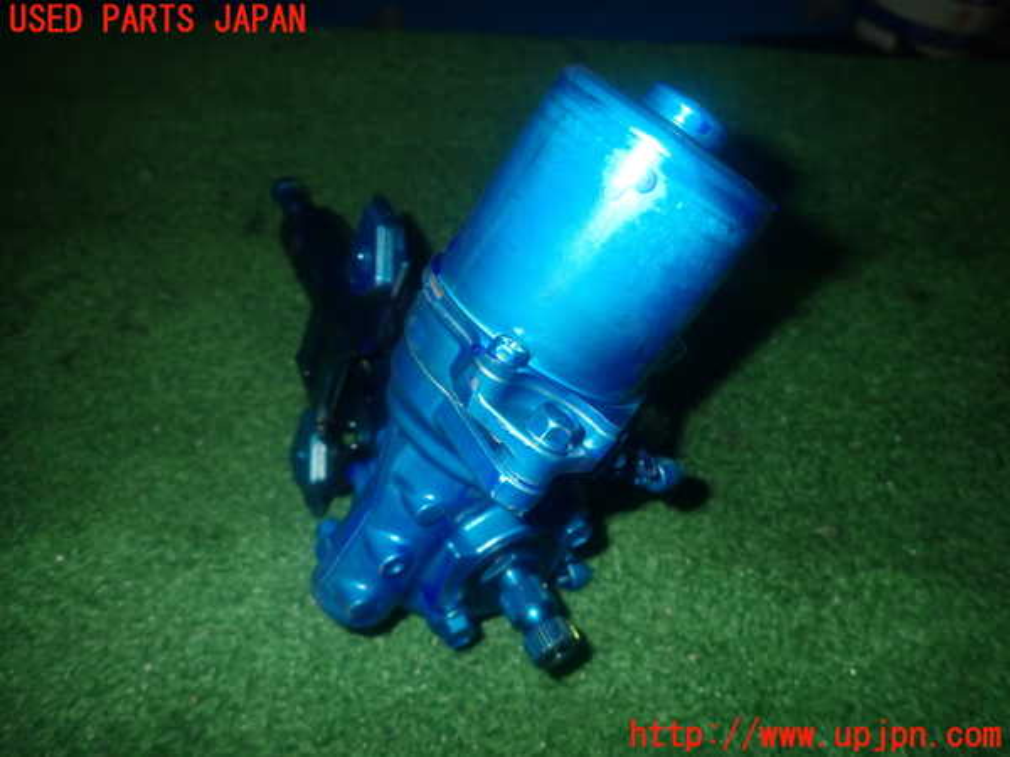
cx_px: 505
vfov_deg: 54.9
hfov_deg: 69.4
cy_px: 378
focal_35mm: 25
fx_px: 729
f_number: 5.6
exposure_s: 1/30
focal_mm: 4.5
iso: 320
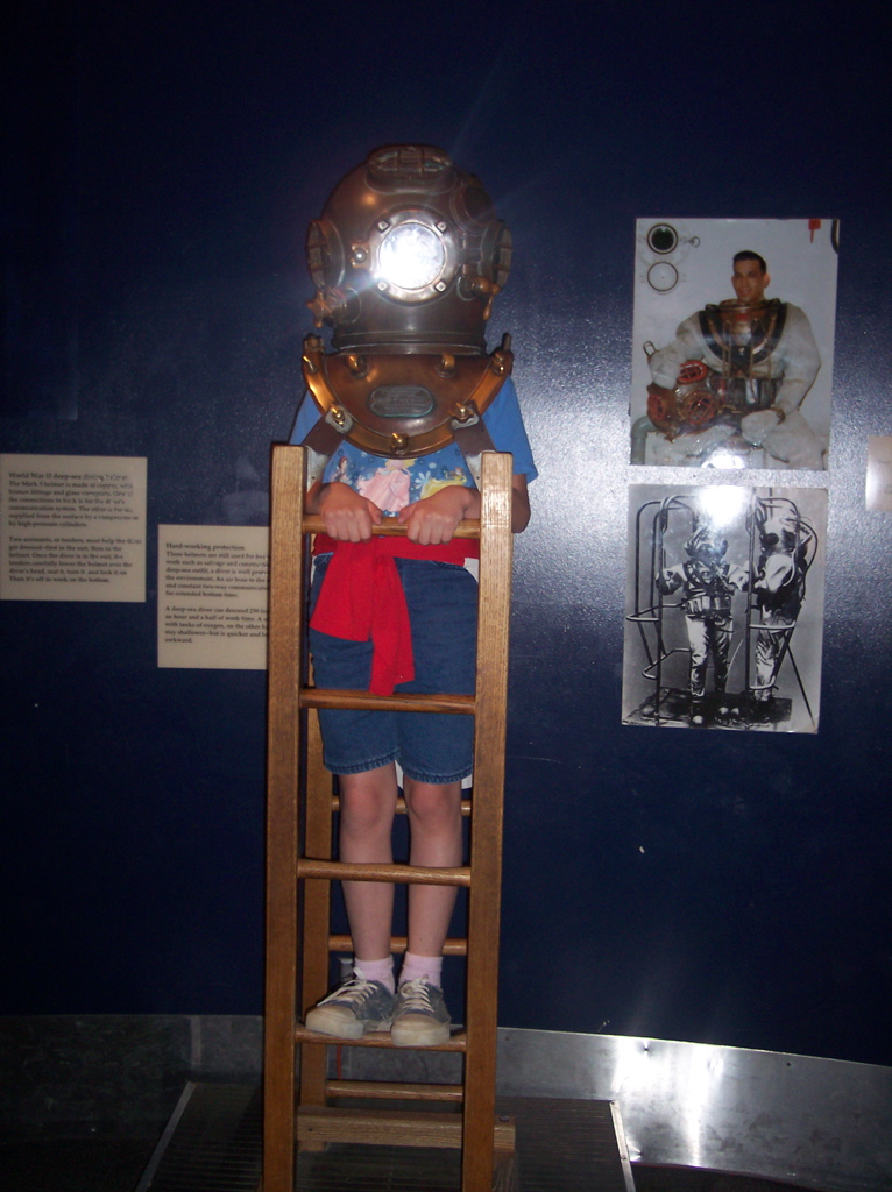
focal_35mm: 38
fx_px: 1308
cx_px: 446
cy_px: 596
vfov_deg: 49.0
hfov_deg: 37.7
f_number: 2.8
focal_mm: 8
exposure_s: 1/30
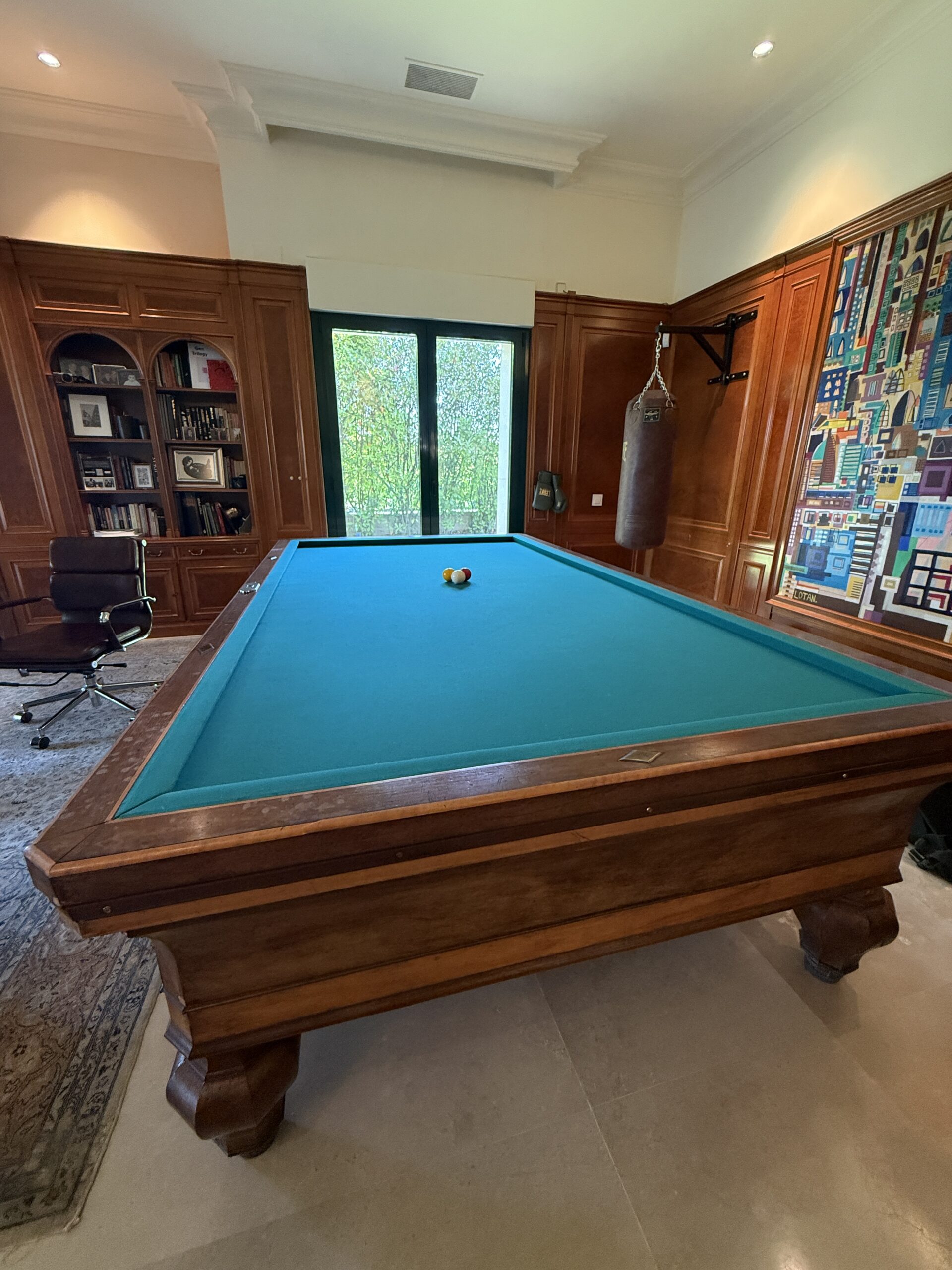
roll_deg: +0.0
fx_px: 513
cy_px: 635
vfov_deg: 102.1
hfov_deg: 85.7
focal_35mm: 14
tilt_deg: -17.9
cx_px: 476
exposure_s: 1/50
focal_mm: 2.22
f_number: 2.2
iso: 320
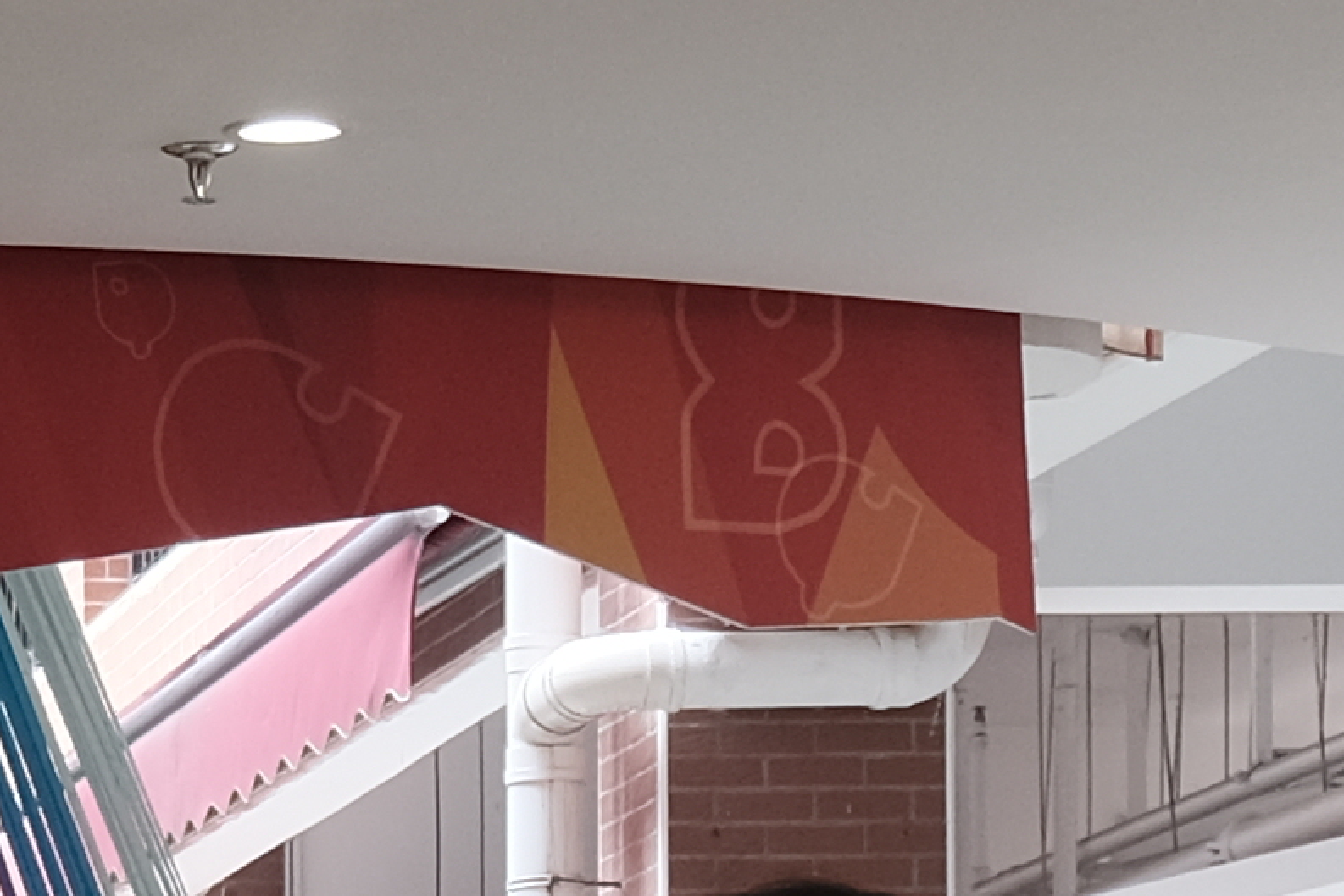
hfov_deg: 8.5
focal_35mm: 236
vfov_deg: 5.7
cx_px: -902
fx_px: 8812
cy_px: 1673
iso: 320
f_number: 4.2
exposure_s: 1/100
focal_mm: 20.3
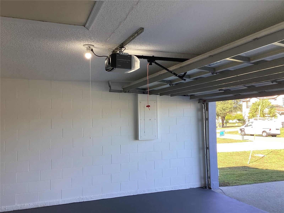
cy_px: 106
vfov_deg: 45.4
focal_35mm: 31
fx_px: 254
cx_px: 142
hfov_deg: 58.4
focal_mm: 3.3
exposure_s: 1/120
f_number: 2.4
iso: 40
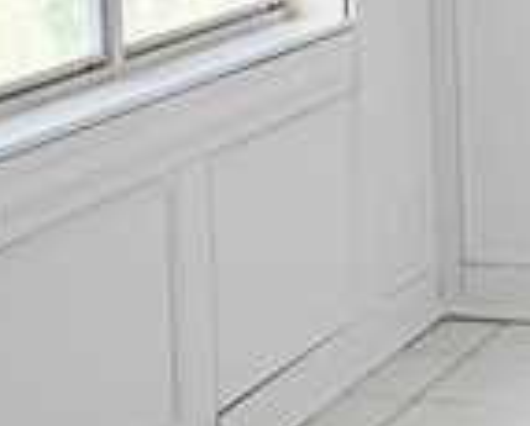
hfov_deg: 12.2
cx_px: 308
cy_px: -19
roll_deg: +1.9
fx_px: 2483
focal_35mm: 158
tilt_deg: -4.8
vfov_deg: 9.7
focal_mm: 4.15
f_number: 2.2
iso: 32
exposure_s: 1/127
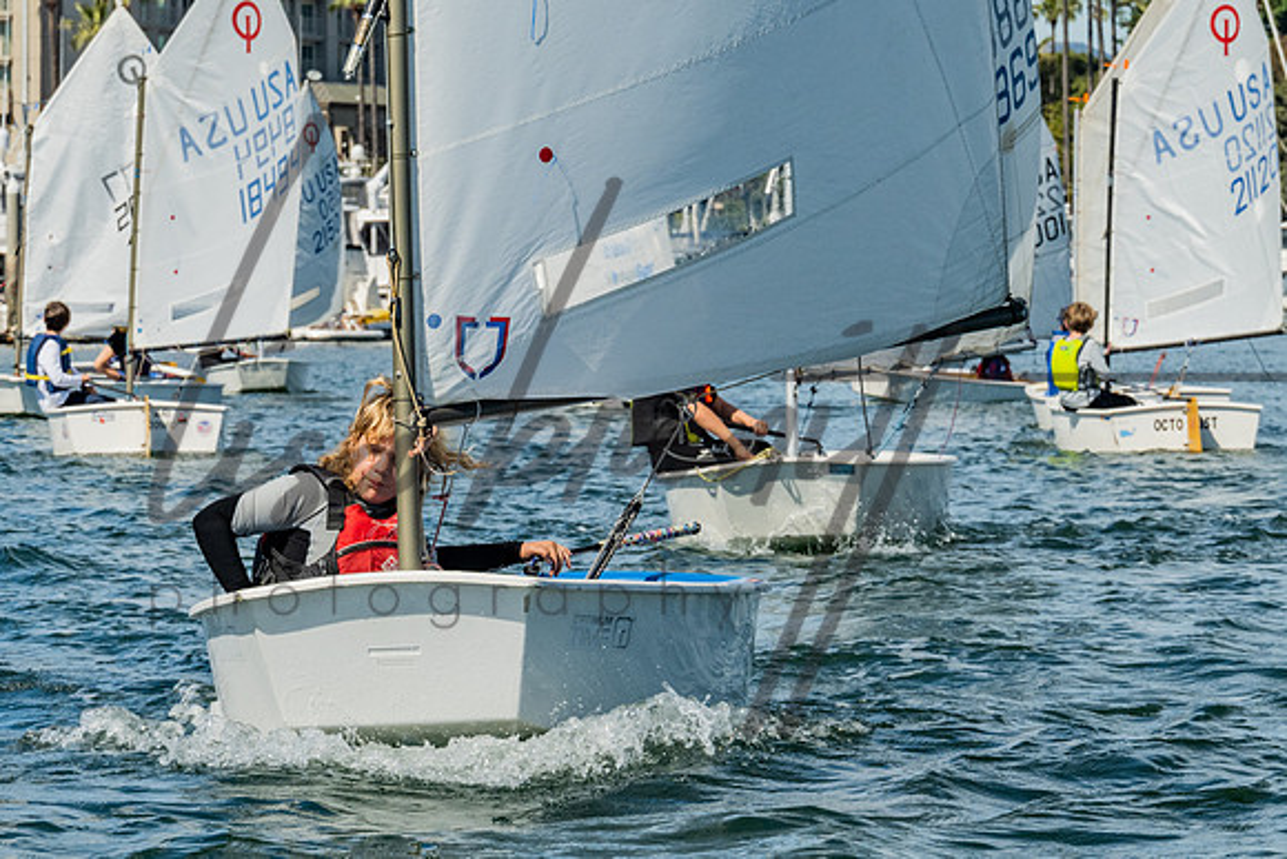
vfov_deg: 6.8
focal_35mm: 201
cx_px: 578
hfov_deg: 10.2
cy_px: 351
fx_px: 7184
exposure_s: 1/500
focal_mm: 101
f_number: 10
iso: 250
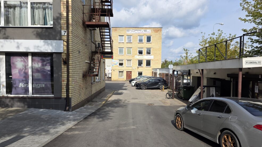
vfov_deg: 44.3
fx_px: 181
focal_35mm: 26
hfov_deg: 71.9
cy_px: 81
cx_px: 128
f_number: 1.7
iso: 80
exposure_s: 1/5447
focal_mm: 6.3
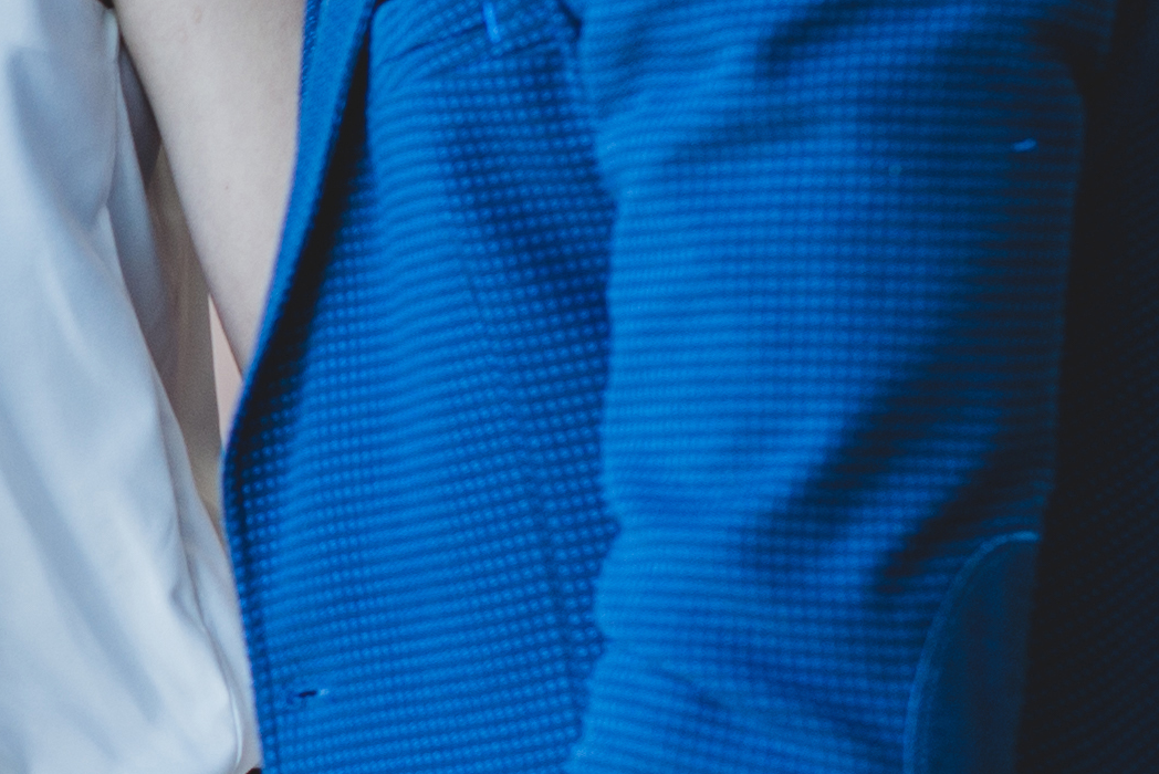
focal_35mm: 287
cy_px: 409
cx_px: -666
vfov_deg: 4.8
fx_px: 9245
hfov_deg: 7.0
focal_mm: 50
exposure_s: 1/100
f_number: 2.8
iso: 320
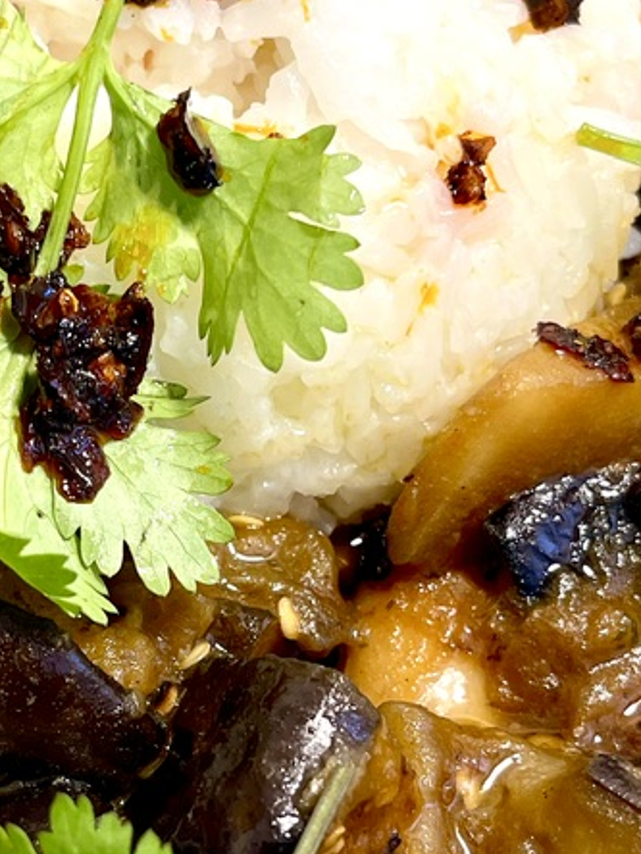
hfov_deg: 20.2
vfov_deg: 27.0
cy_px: 458
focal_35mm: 72
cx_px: 131
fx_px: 1778
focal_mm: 5.1
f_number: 1.6
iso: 100
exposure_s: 1/120
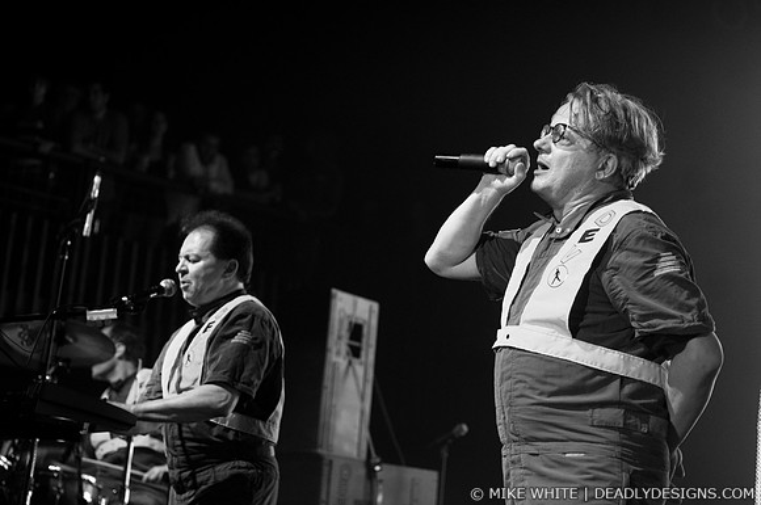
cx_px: 380
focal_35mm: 87
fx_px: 1837
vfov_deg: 15.7
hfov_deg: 23.4
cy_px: 252
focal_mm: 58
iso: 1000
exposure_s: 1/100
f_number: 3.2
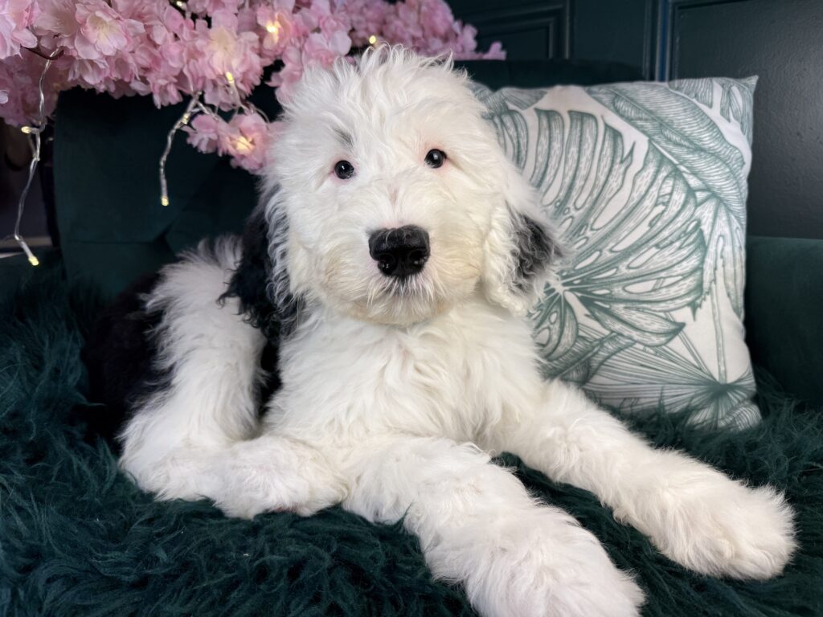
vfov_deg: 56.8
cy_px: 308
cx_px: 412
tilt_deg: -10.0
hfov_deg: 71.6
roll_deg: +1.9
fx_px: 571
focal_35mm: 24
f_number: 1.78
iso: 64
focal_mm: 6.76
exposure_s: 1/288
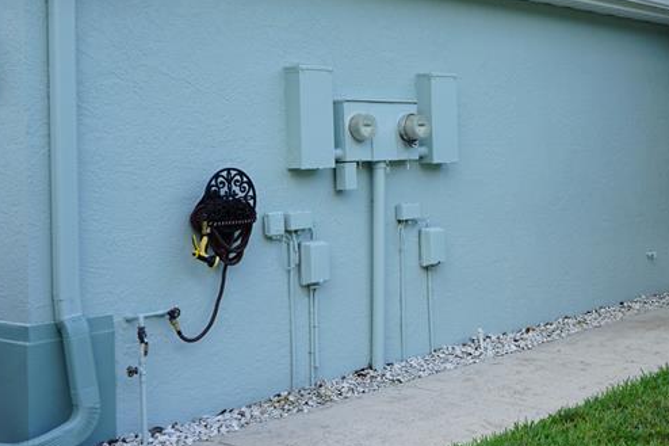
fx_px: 1077
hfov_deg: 33.8
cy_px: 133
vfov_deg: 23.2
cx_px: 505
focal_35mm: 58
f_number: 9
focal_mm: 28
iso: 100
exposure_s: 1/80
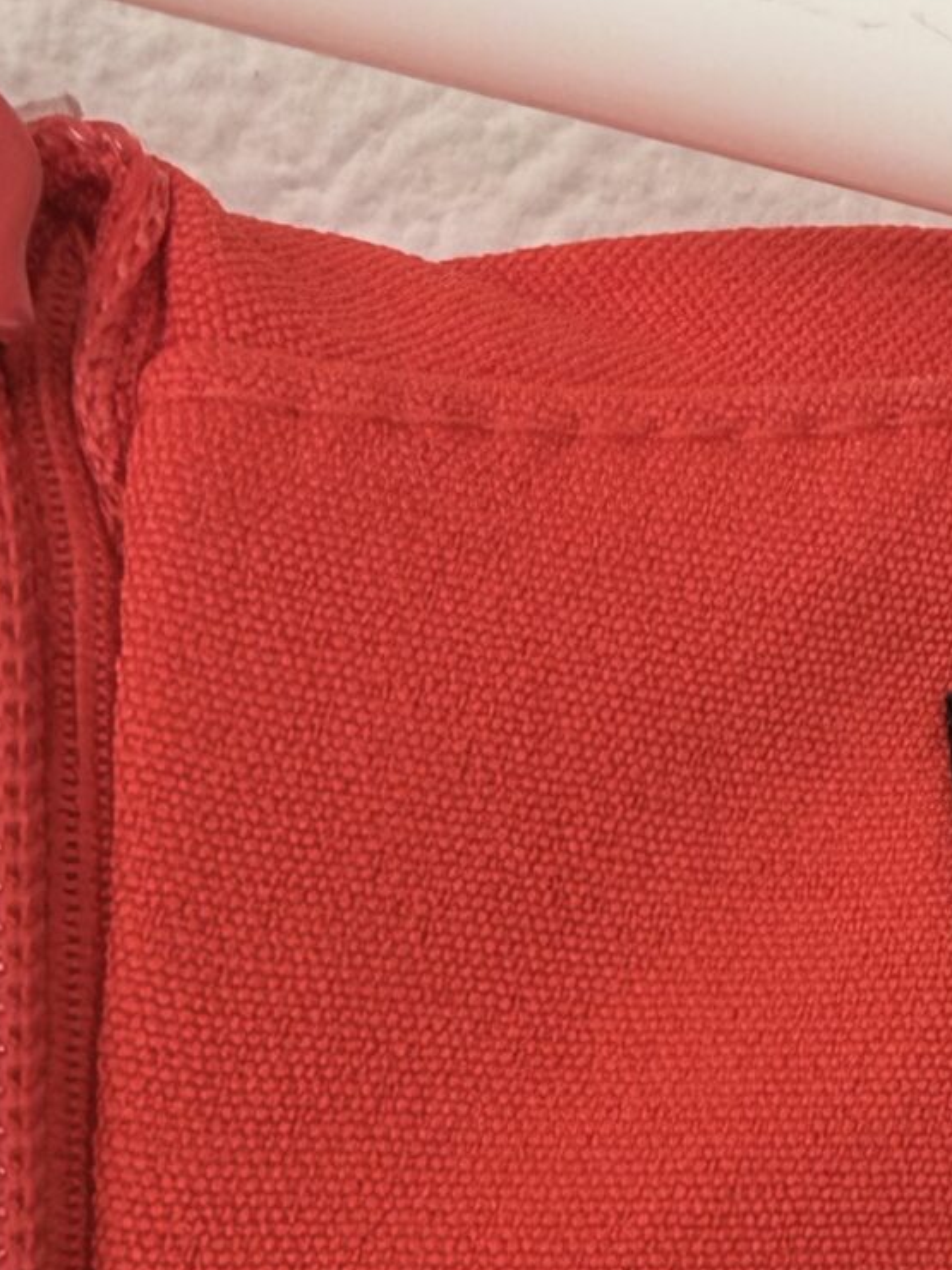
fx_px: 3044
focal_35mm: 83
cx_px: 1112
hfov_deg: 17.1
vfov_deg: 22.1
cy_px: 1454
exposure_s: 1/121
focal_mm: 2.22
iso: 125
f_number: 2.2
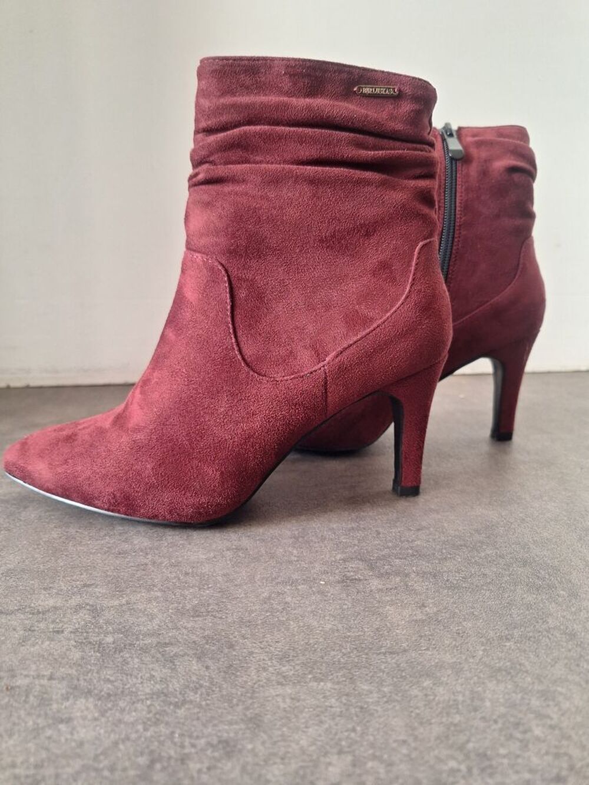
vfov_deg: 73.9
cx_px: 294
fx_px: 522
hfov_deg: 58.9
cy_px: 392
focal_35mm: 23
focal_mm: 5.54
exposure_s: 1/40
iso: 160
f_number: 1.8
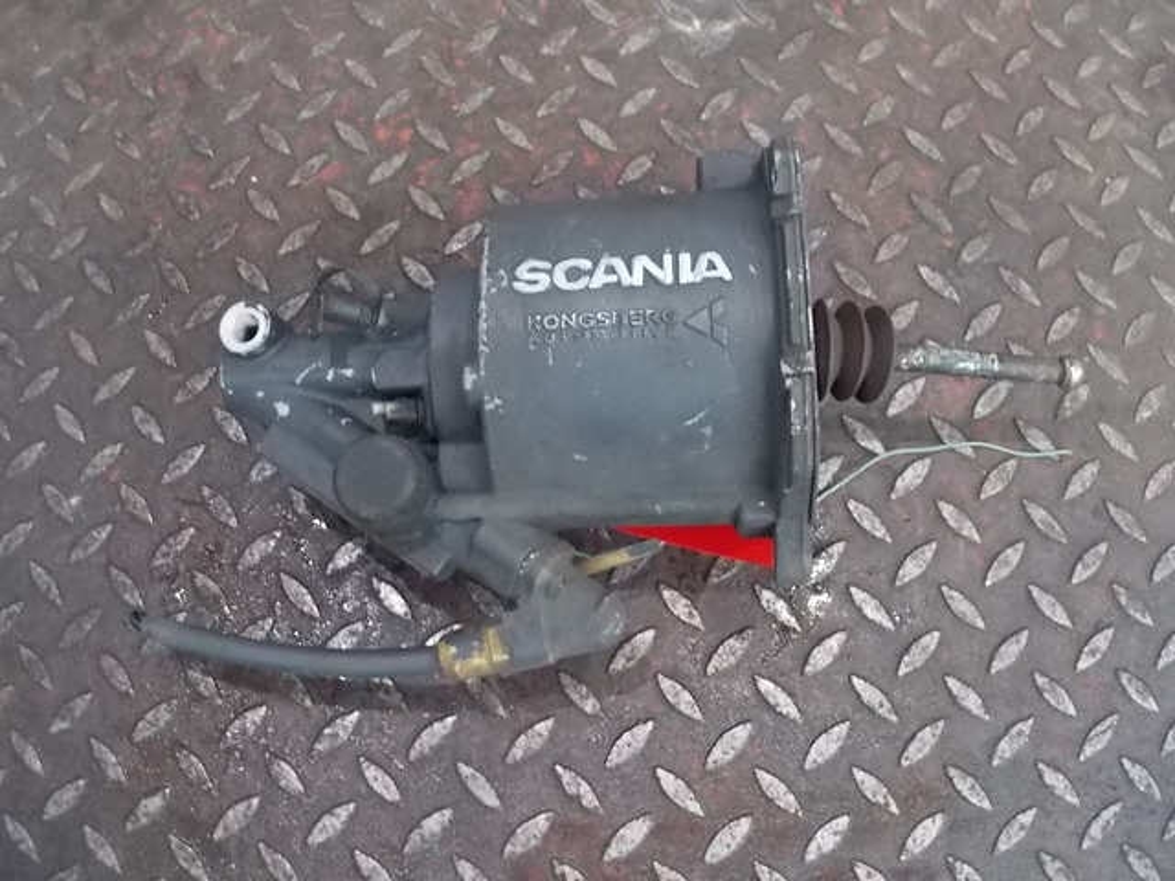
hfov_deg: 61.7
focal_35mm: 29
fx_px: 984
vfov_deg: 48.2
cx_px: 588
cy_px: 440
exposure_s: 1/13
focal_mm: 4.1
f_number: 3.3
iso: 400
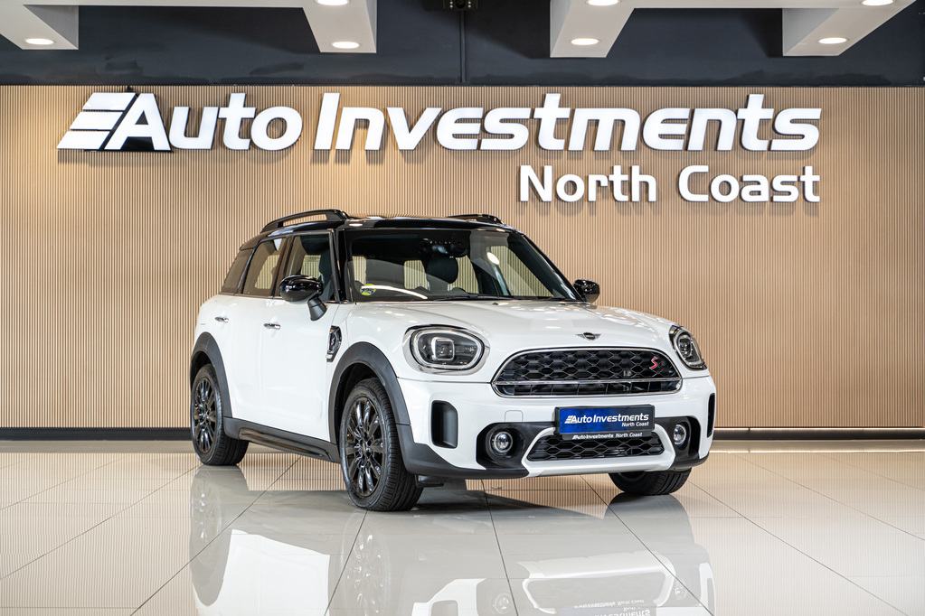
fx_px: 1490
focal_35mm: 58
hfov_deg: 34.5
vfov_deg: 23.4
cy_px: 308
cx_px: 462
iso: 640
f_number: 3.5
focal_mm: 58
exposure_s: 1/200
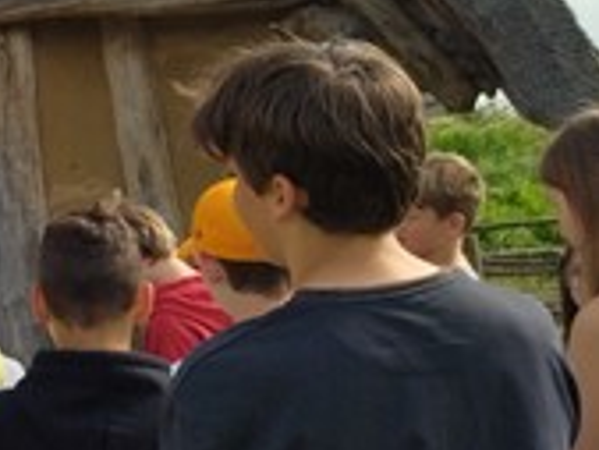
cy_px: 129
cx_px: -280
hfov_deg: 21.0
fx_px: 1385
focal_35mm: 80
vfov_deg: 18.4
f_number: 1.79
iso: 100
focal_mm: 4.74
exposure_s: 1/2281
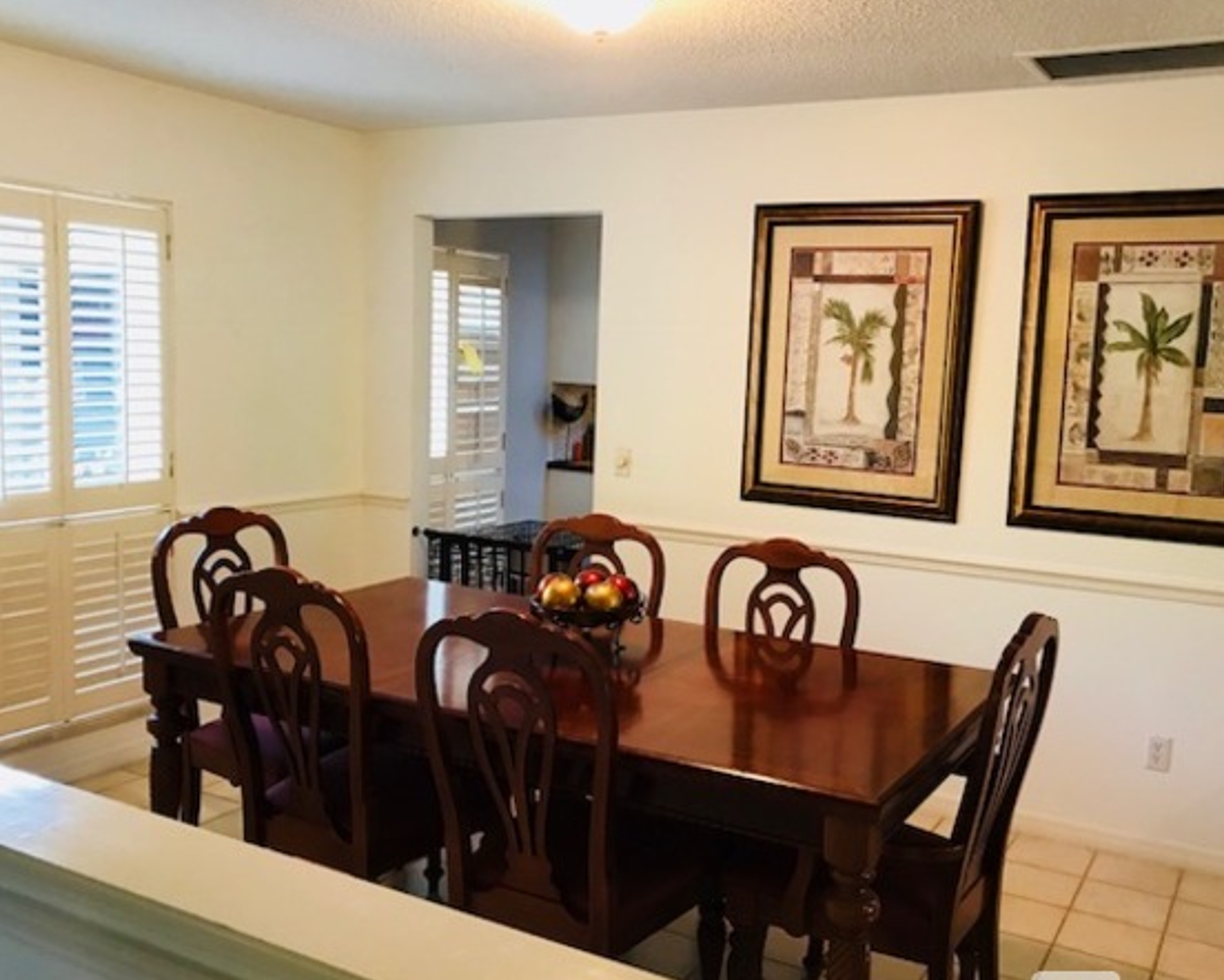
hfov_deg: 54.2
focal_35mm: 33
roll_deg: -2.4
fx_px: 1196
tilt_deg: -6.9
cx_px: 651
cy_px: 506
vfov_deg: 44.6
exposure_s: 1/15
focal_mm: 3.99
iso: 64
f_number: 1.8
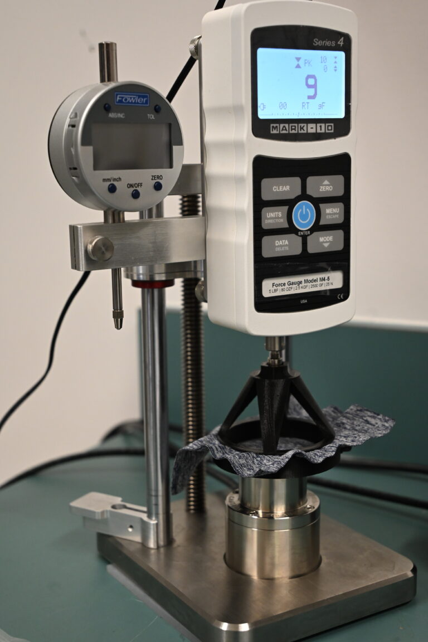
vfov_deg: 39.6
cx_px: 214
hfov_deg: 27.0
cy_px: 321
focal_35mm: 50
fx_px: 892
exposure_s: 1/125
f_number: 6.3
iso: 2800
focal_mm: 50
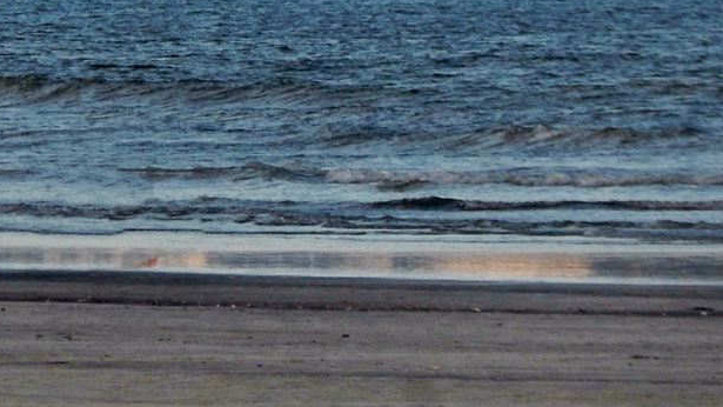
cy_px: -119
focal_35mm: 1130
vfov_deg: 1.1
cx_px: 1
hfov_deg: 1.9
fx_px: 21664
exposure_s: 1/320
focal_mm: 88.6
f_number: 5.8
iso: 125
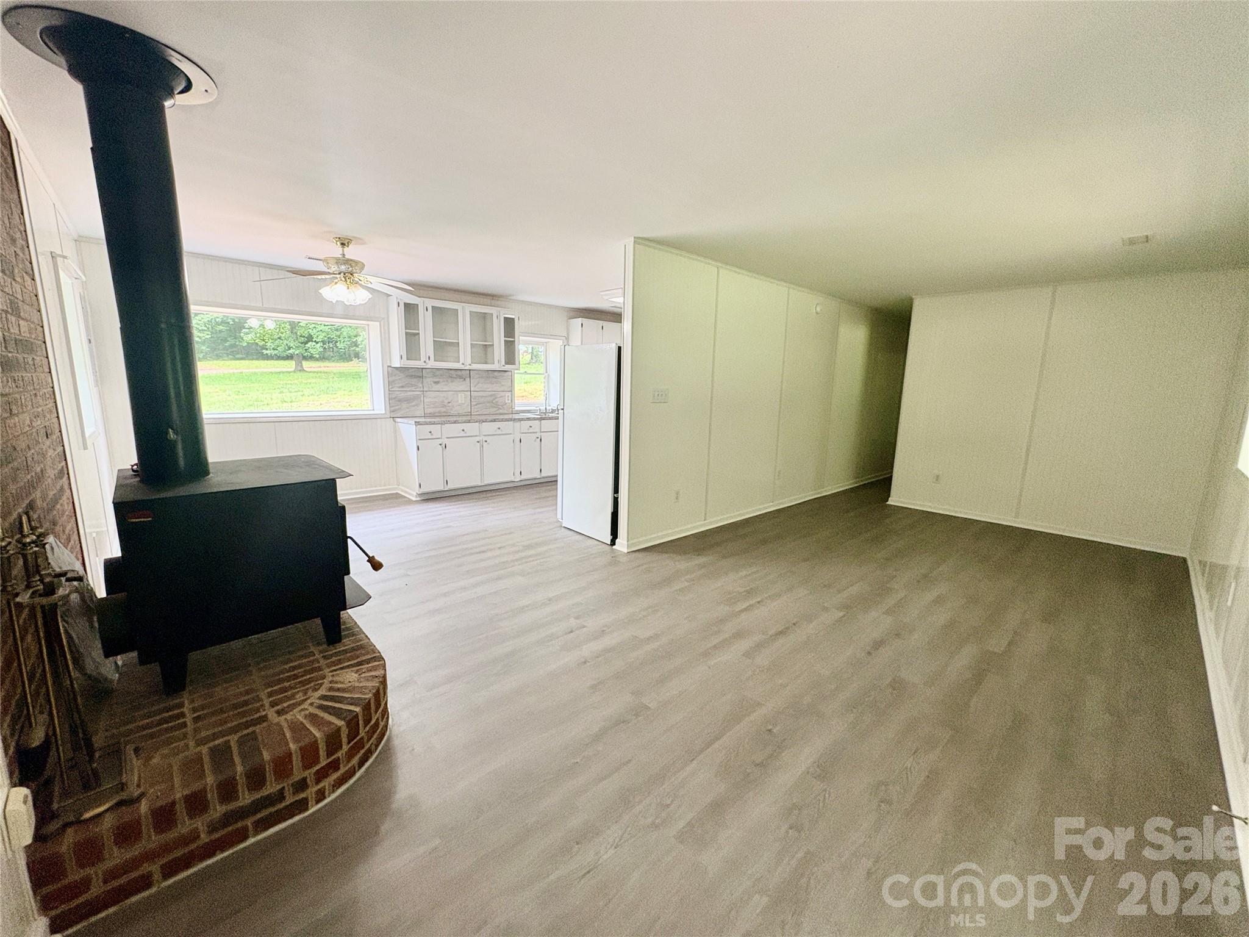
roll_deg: -1.1
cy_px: 468
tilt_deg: -9.3
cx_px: 624
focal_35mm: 14
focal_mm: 2.22
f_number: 2.2
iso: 250
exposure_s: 1/120
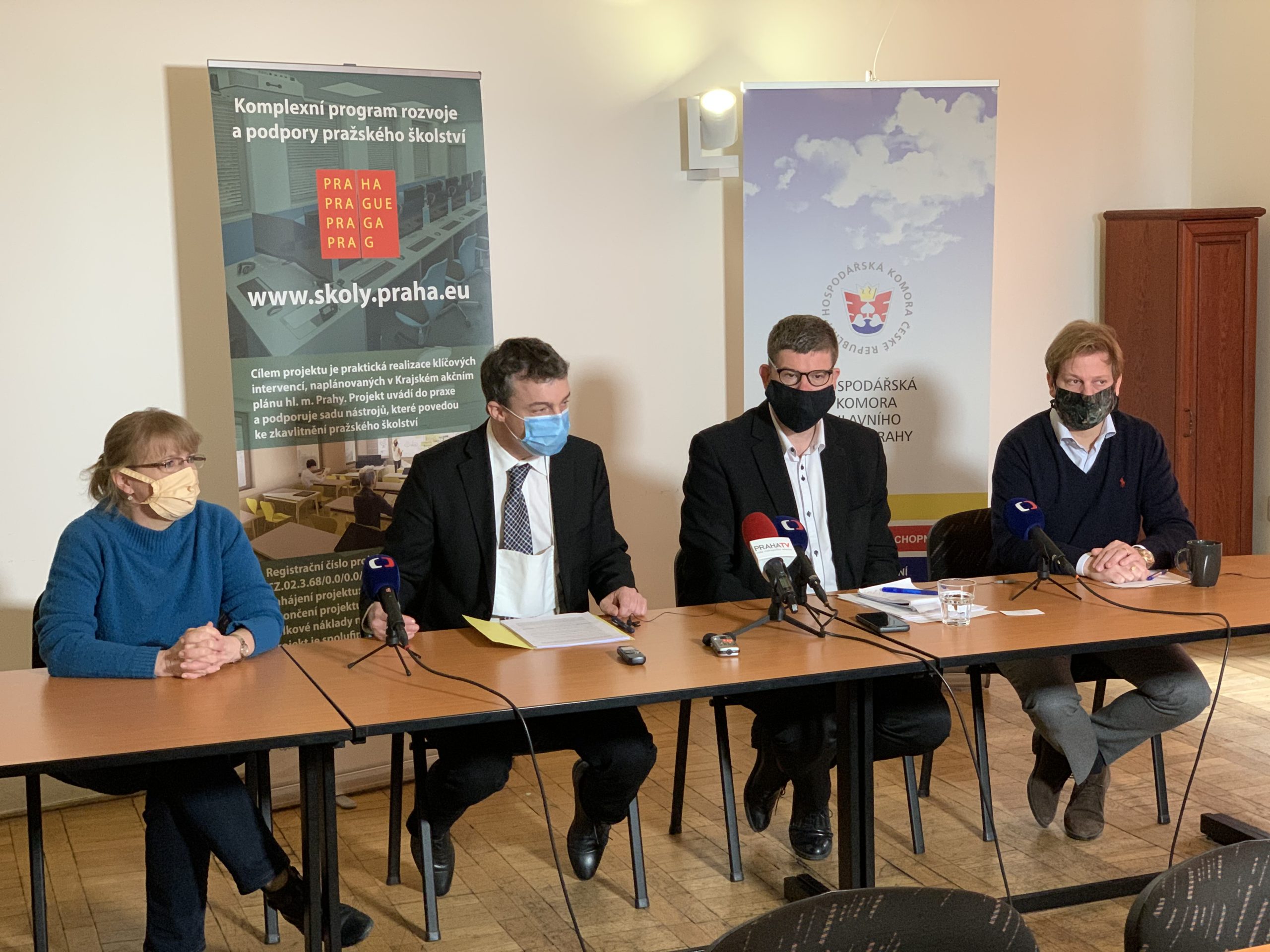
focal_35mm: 52
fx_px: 1908
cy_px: 476
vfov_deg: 28.0
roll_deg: +0.5
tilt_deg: -6.7
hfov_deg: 36.8
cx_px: 635
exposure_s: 1/55
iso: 250
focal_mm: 6
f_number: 2.4
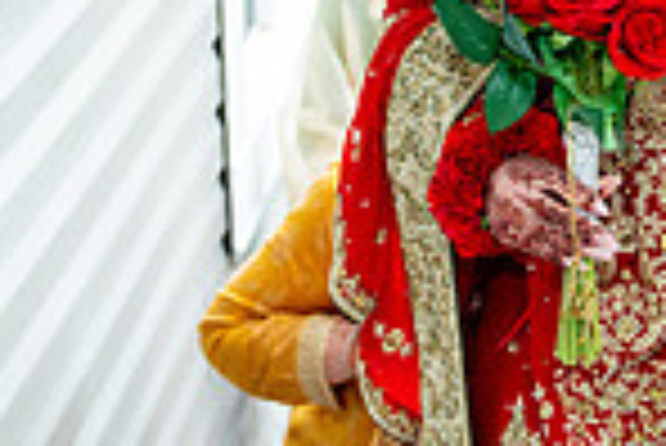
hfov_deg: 14.5
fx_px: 2463
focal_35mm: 133
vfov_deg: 10.2
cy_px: -16
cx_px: 958
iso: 1000
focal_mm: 34
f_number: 2.8
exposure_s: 1/320
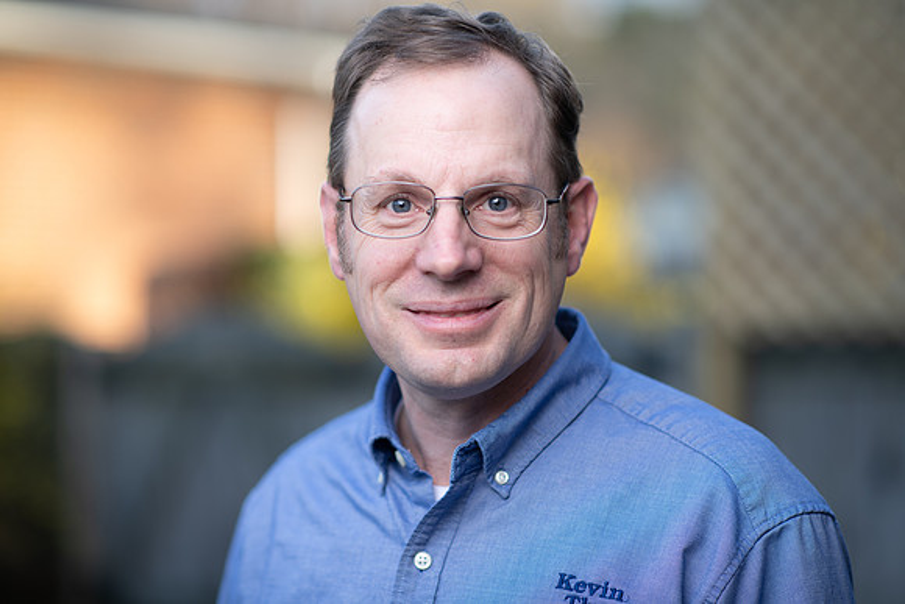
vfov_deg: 16.1
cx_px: 452
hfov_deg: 23.9
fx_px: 2137
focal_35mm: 85
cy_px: 302
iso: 64
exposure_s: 1/200
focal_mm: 85
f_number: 2.2
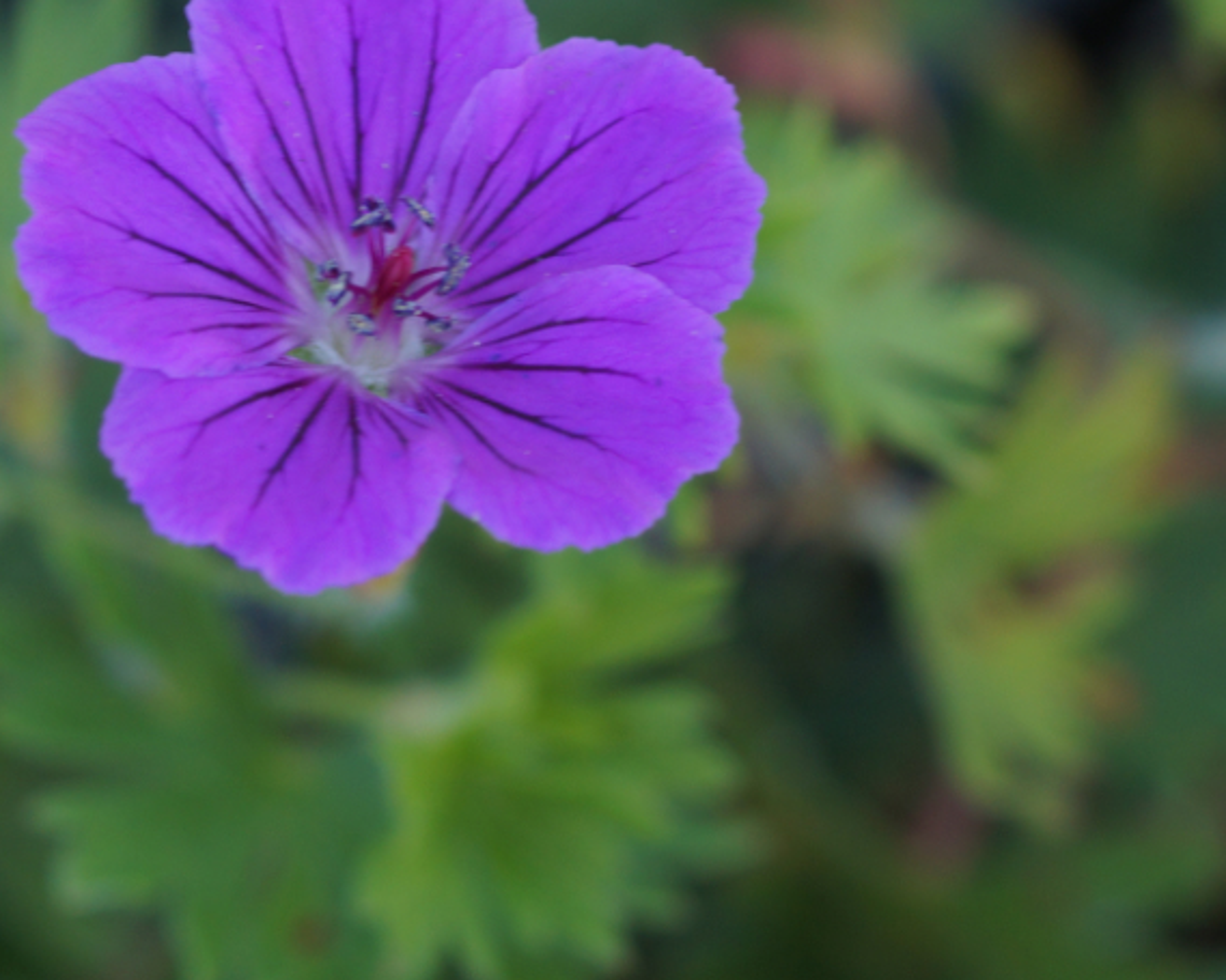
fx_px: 10775
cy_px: 433
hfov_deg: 6.5
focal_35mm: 297
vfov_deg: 5.2
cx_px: 618
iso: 200
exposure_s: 1/160
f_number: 4
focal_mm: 100
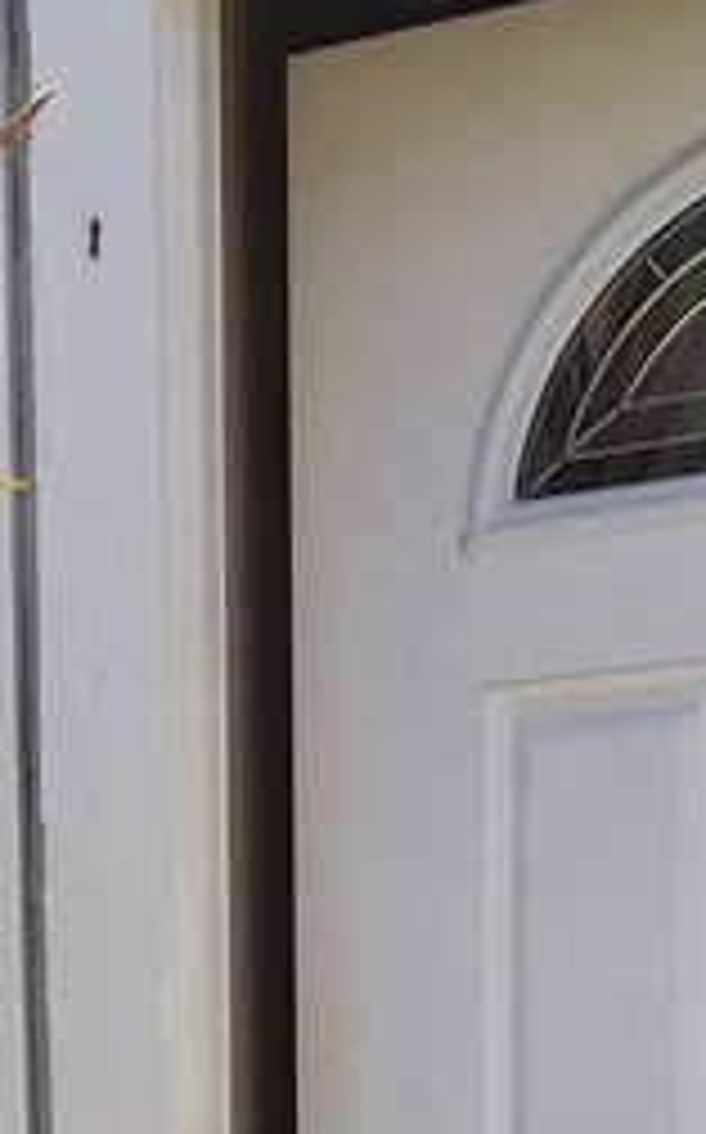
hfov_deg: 10.1
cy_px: 1976
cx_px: -396
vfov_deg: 14.8
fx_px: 3857
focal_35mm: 125
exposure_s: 1/1130
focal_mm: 4.15
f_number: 2.2
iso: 32
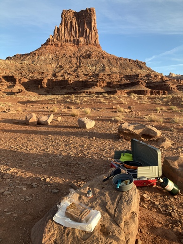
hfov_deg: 49.7
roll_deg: -1.2
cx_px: 92
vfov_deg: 63.4
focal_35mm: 28
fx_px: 197
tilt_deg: -4.1
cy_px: 122
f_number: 1.8
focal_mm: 3.99
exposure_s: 1/296
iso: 20
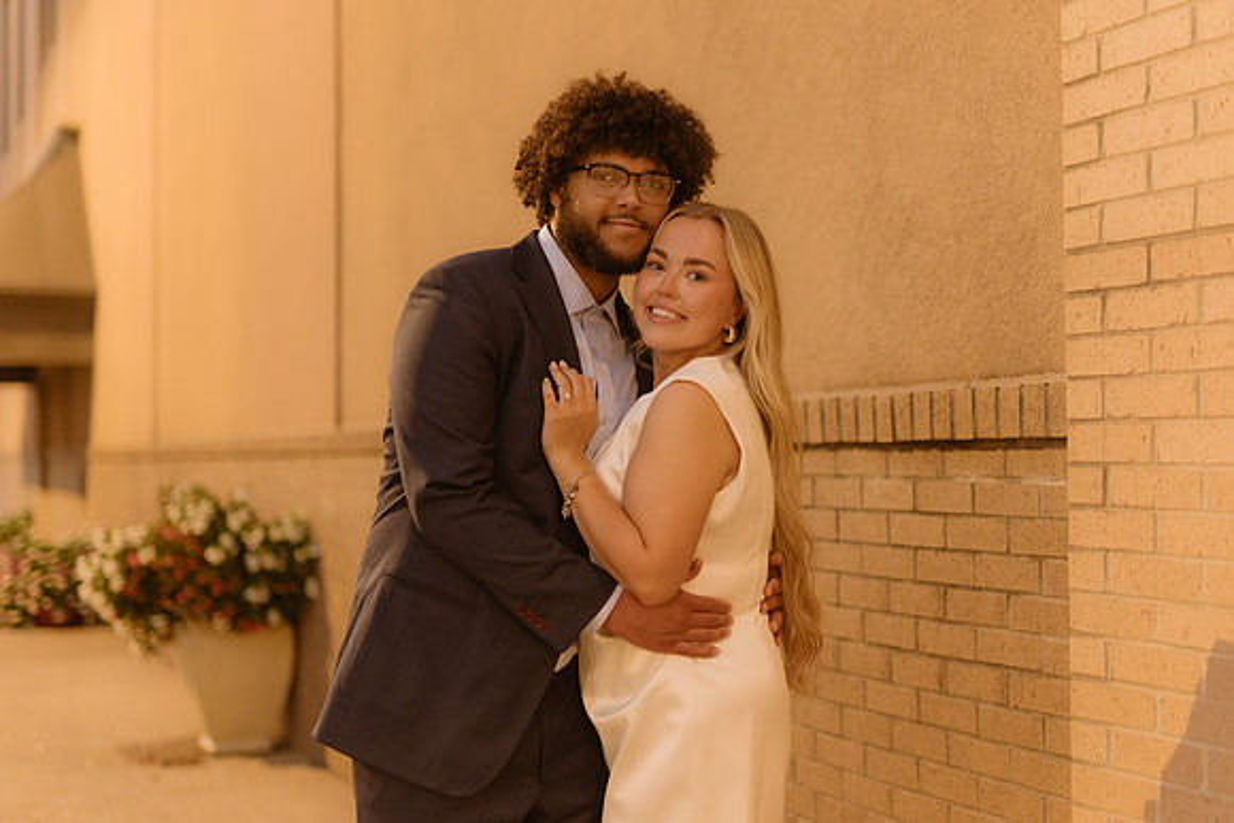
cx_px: 606
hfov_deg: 36.8
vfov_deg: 25.0
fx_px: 1854
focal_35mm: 54
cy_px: 407
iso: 1000
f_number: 1.4
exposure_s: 1/125
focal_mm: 50
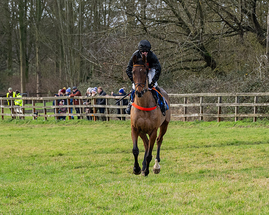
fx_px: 2549
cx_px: 173
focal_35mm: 320
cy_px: 101
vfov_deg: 4.8
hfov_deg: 6.0
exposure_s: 1/800
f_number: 5
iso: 800
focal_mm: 97
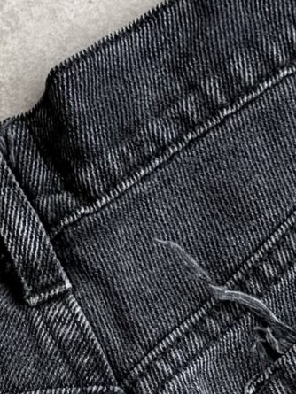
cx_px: 129
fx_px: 1573
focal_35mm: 138
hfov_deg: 10.8
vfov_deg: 13.6
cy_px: 565
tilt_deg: -79.9
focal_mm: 6.76
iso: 80
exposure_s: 1/683
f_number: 1.78
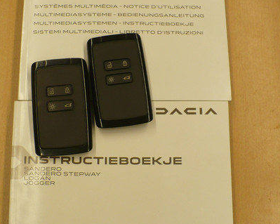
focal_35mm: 58
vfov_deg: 26.2
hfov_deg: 32.5
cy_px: 116
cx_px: 131
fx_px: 481
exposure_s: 1/40
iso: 100
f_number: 2.8
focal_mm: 6.1
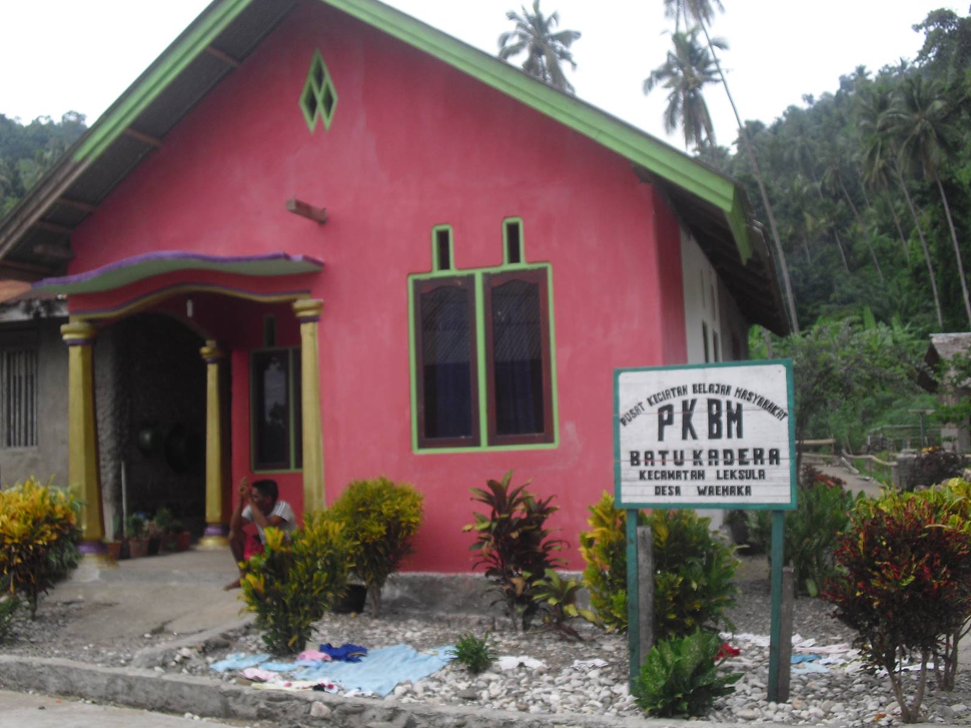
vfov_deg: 39.7
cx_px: 486
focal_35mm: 36
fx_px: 1010
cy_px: 364
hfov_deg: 51.4
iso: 100
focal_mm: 6.3
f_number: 3.1
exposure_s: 1/200
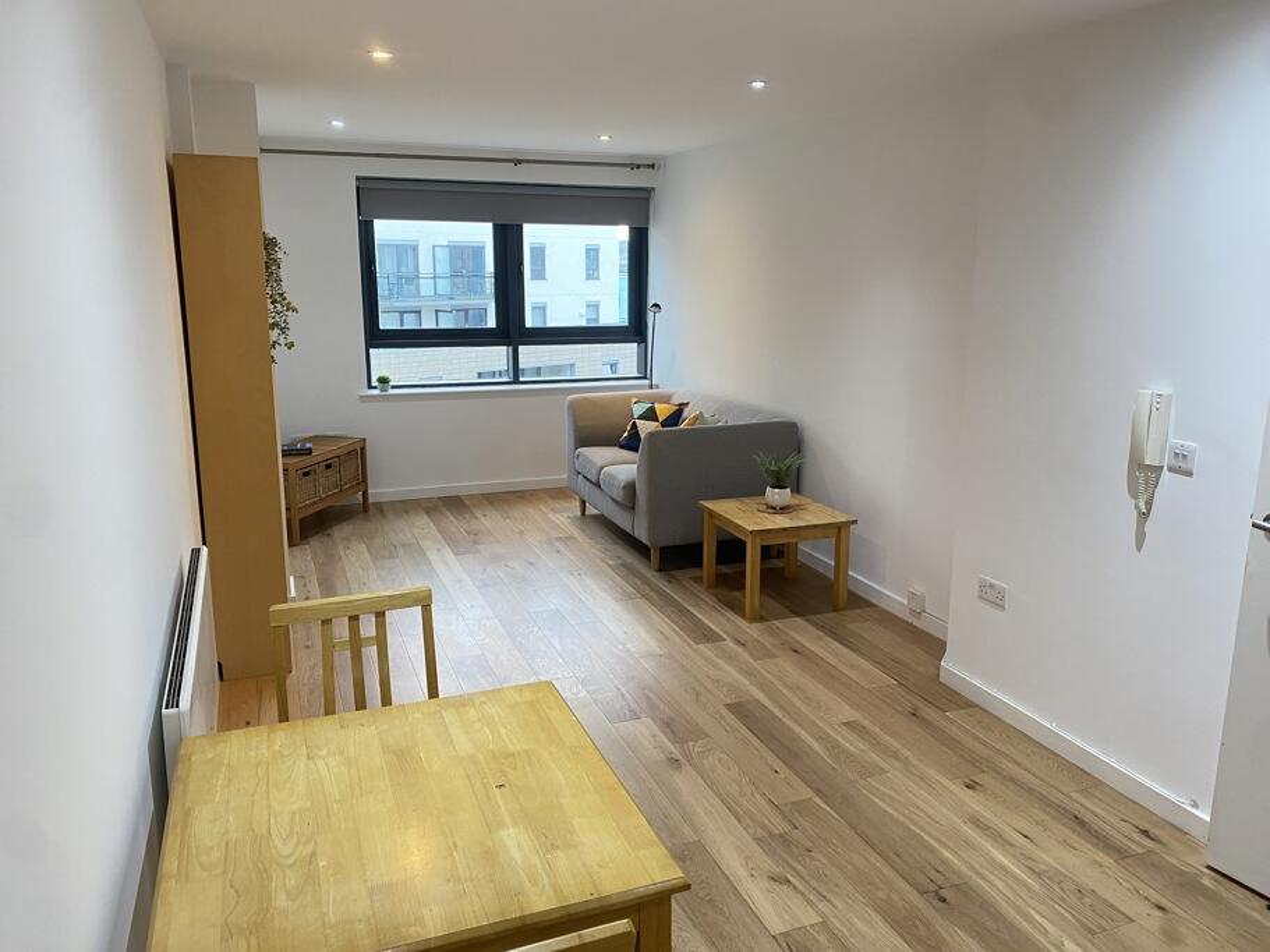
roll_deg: -0.4
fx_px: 954
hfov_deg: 67.3
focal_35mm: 26
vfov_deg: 53.1
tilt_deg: -11.8
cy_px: 476
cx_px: 635
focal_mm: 4.25
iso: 80
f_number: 1.8
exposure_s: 1/50
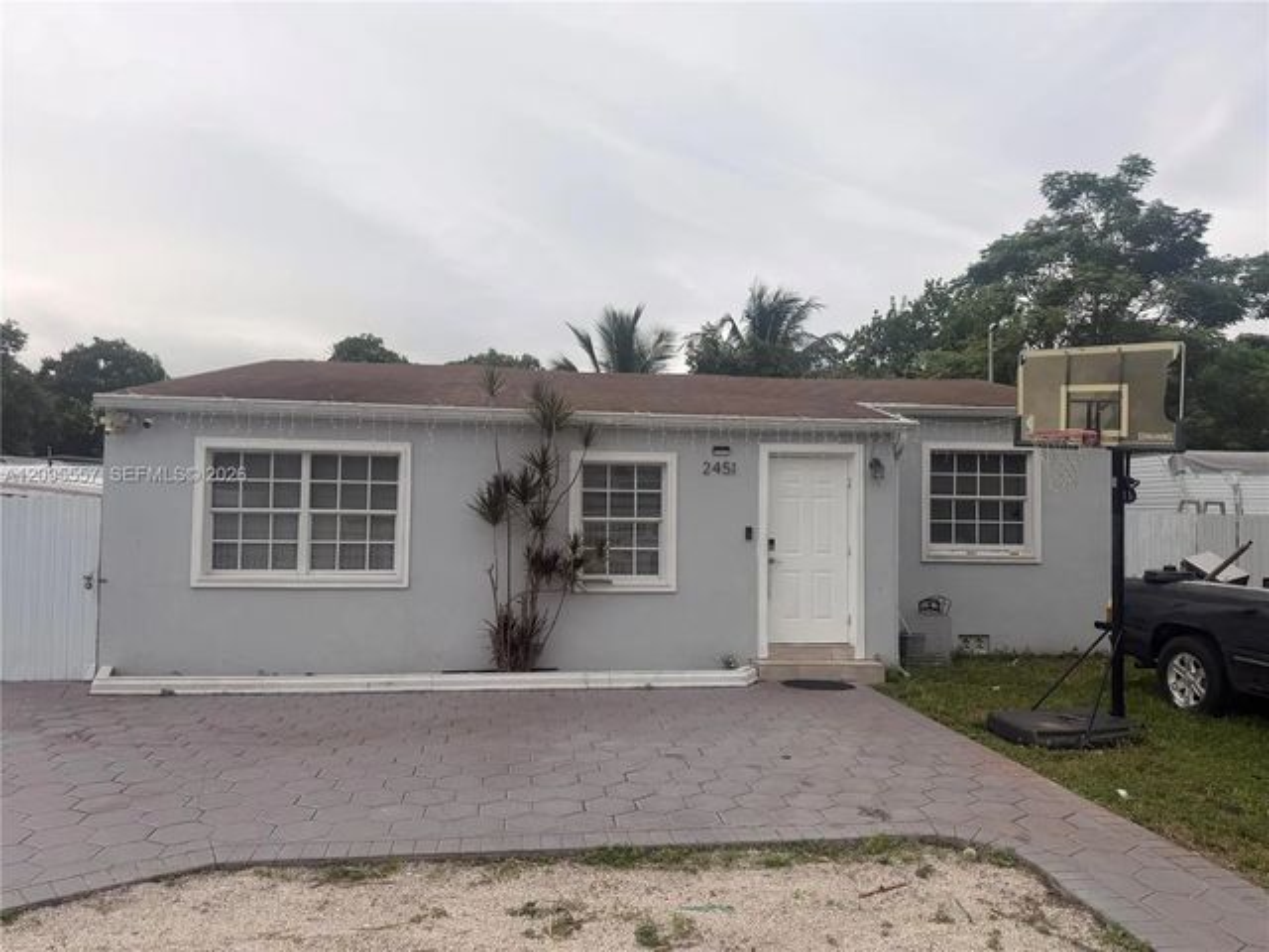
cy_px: 476
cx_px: 634
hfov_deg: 71.6
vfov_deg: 56.8
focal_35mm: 24
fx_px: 880
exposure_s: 1/1211
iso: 80
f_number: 1.78
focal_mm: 6.76
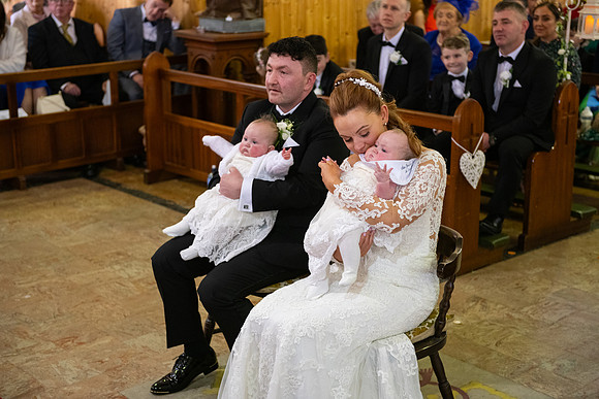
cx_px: 300
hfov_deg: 33.4
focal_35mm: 60
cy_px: 200
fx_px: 999
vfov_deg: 22.6
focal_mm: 60
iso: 1250
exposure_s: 1/160
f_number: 3.5
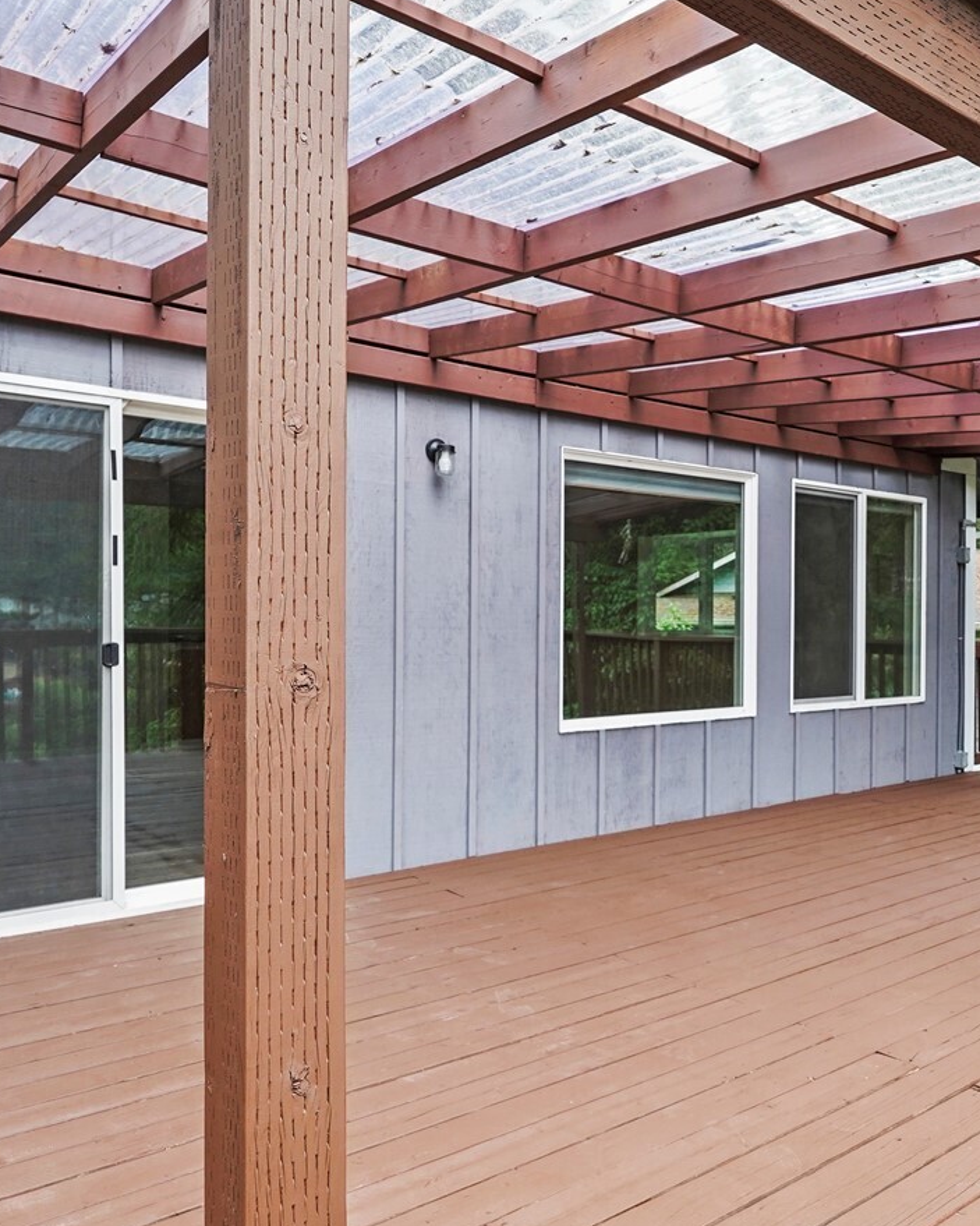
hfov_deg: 48.8
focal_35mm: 29
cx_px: 682
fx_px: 1052
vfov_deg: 60.4
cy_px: 660
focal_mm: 16
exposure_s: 1/125
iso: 800
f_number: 8
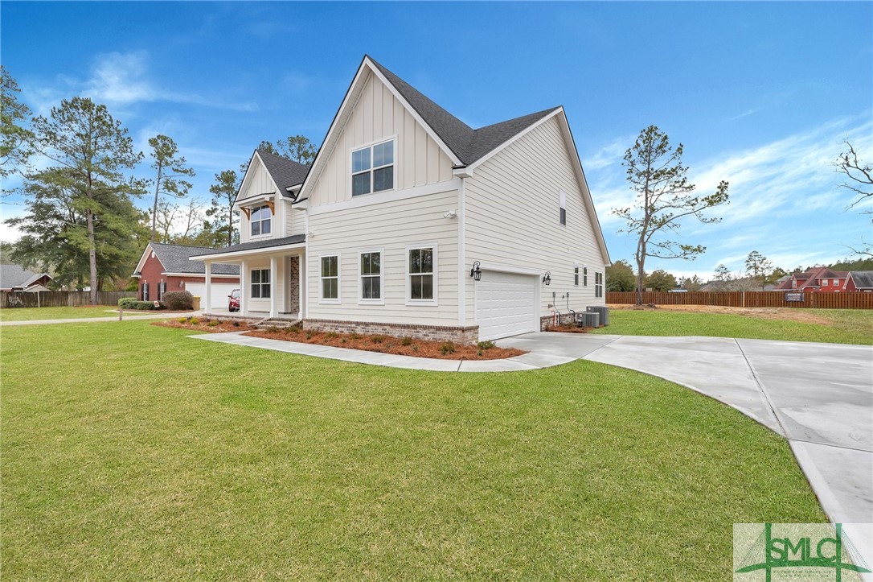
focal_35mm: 16
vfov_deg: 73.7
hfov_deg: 96.8
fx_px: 388
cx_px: 436
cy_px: 291
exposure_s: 1/50
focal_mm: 16
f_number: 11
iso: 100
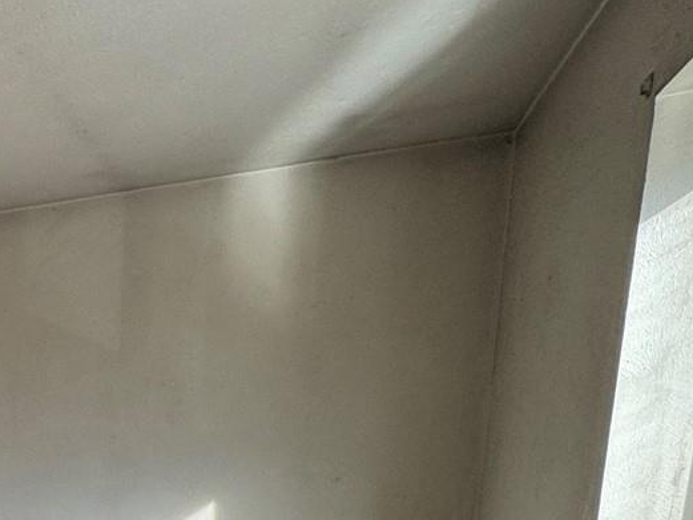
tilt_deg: -10.0
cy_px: 616
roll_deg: +2.5
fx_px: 861
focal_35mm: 43
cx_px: -134
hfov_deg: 35.0
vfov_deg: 29.2
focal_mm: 2.22
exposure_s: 1/99
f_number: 2.2
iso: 100
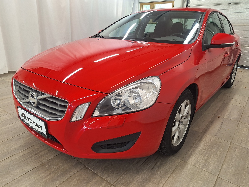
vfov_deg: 56.8
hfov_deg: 71.6
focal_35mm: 24
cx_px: 123
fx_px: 173
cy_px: 92
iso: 100
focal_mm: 5.54
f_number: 1.8
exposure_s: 1/50
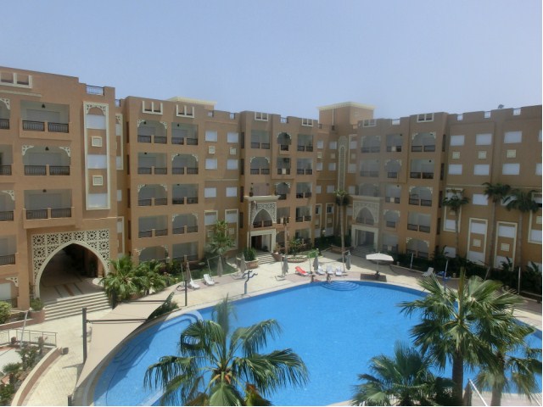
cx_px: 272
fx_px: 376
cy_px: 204
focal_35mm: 24
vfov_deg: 56.8
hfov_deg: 71.6
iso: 100
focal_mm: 4.24
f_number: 7.9
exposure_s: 1/320
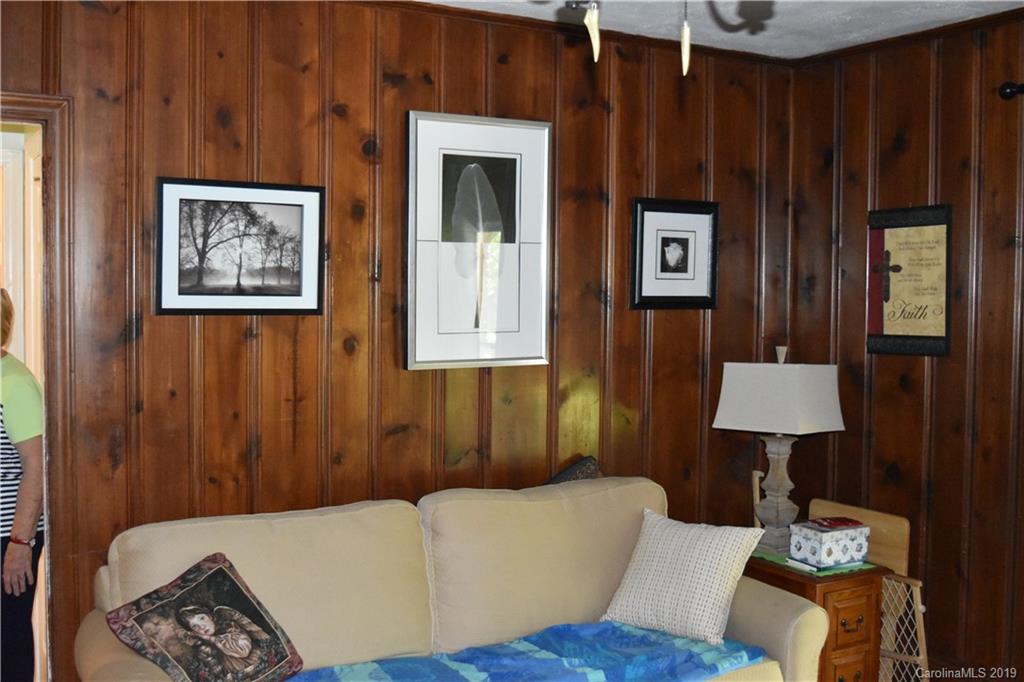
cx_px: 512
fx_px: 1066
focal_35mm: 38
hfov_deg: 51.3
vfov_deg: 35.5
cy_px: 341
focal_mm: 25
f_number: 4
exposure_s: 1/60
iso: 6400
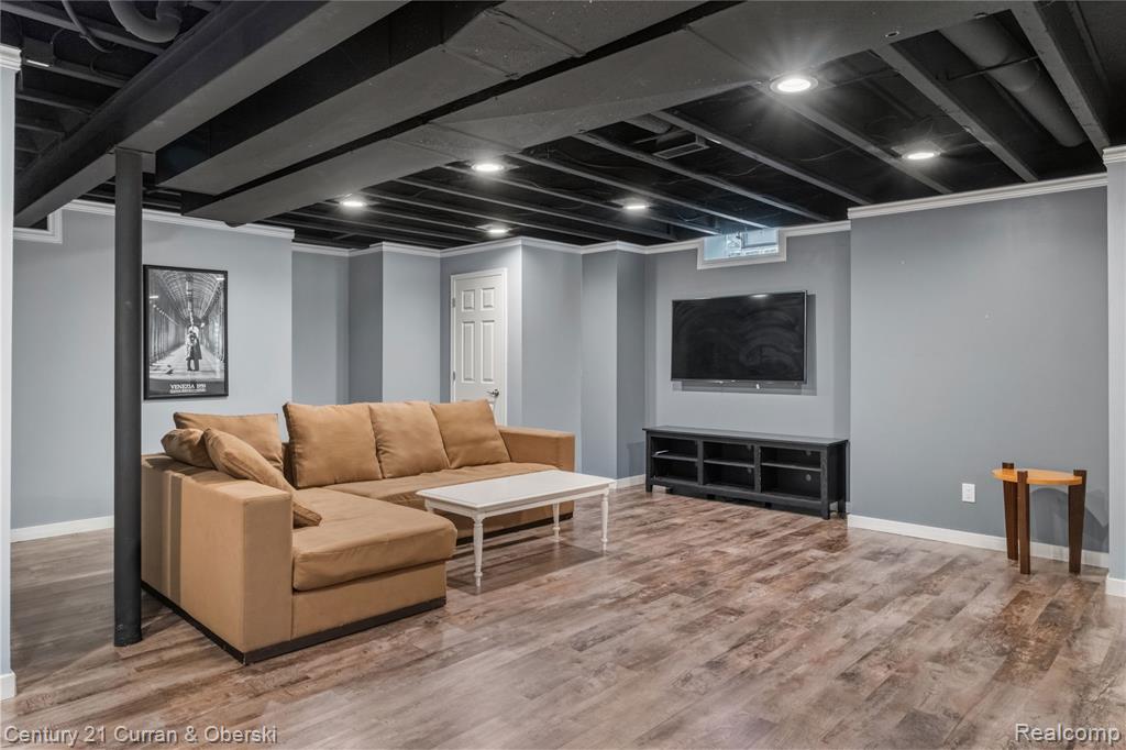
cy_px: 375
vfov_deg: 57.2
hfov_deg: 78.6
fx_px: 688
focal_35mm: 22
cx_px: 563
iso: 1250
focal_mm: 14.6
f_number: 8
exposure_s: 2
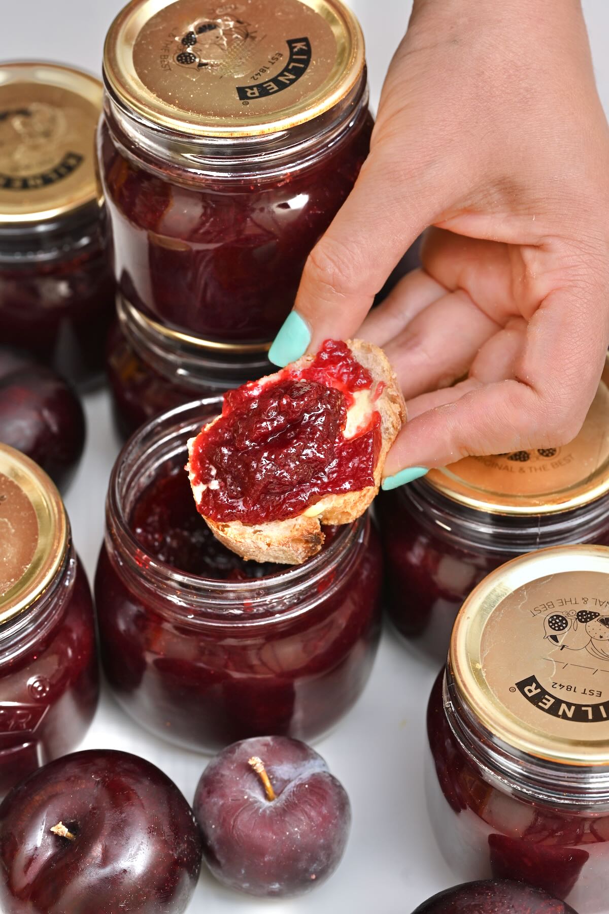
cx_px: 304
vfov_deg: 19.5
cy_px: 457
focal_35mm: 105
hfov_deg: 13.0
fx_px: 2664
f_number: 8
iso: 200
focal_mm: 105
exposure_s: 1/60
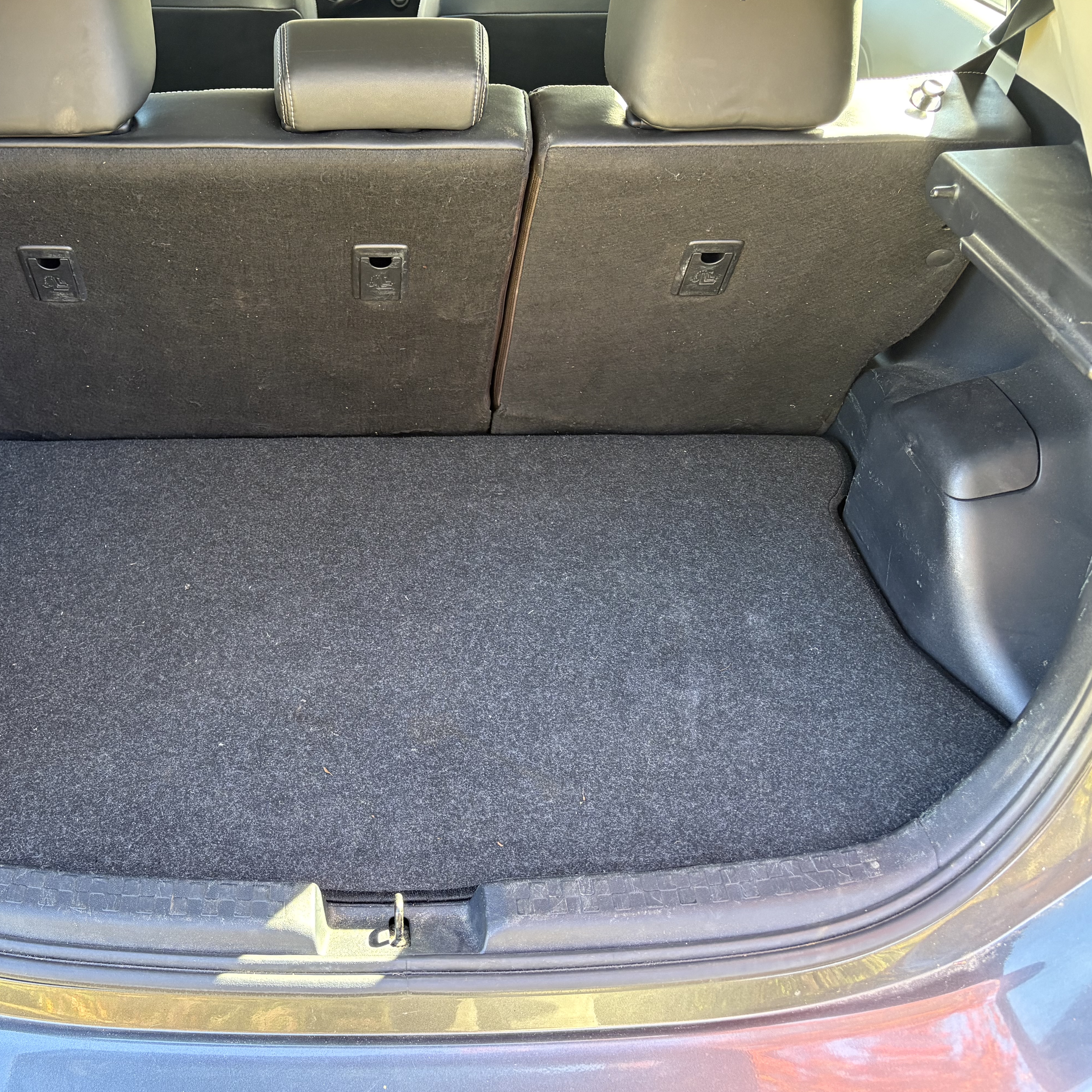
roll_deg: +3.8
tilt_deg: -35.7
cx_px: 348
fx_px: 1178
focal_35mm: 33
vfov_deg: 49.7
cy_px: 519
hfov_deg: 48.7
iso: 250
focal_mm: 5.96
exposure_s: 1/60
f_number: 1.6
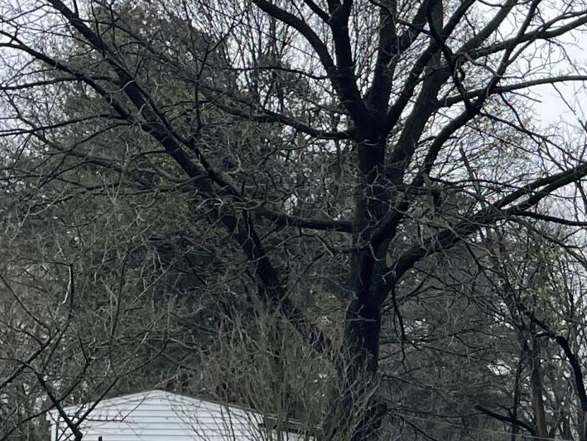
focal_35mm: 110
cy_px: 380
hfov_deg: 15.9
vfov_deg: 13.4
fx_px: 1866
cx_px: 960
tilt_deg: +4.0
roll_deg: -1.3
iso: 32
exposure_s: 1/1135
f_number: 1.6
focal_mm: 4.2
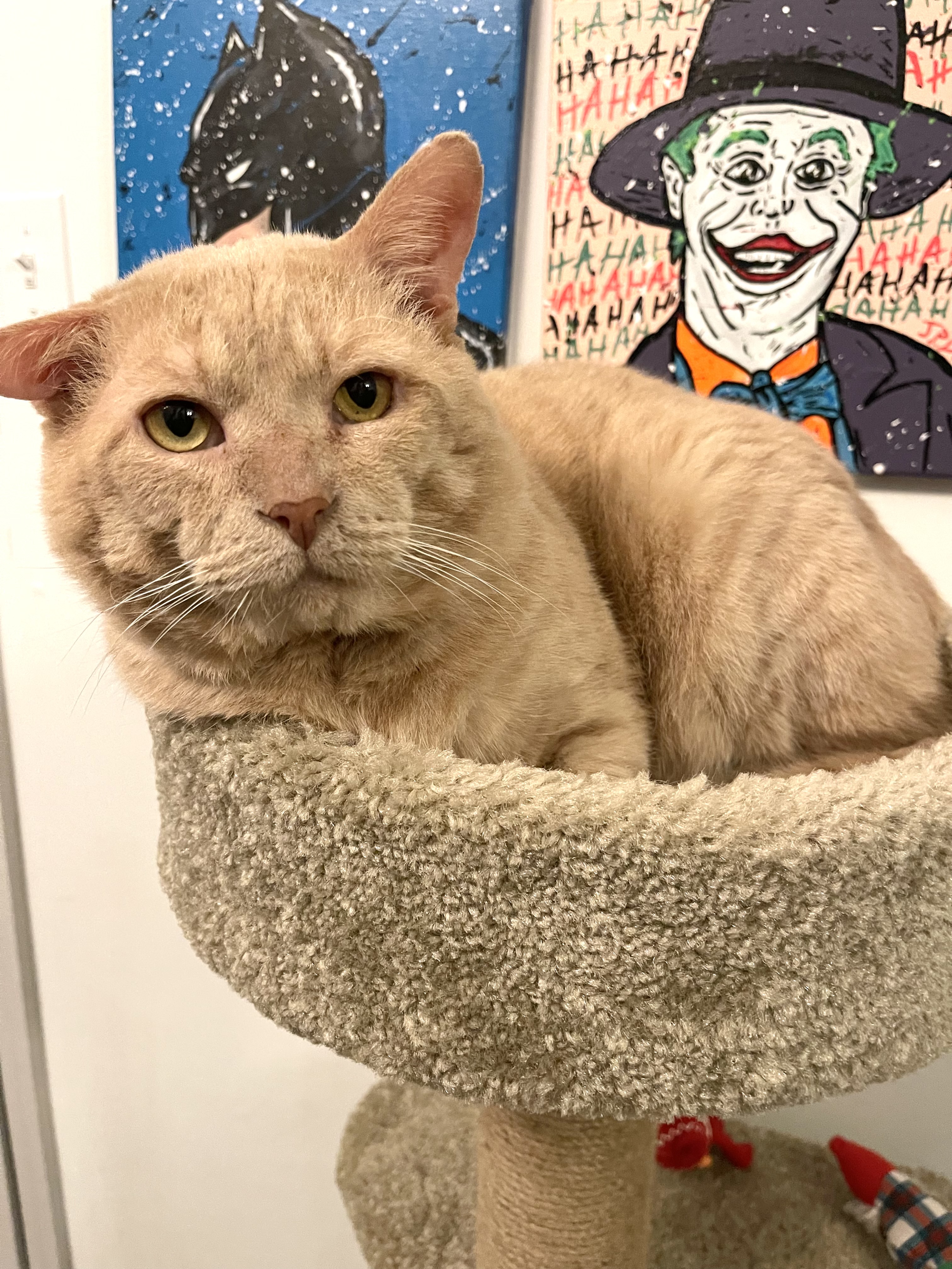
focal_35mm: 25
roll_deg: -1.5
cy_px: 634
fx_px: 917
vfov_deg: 69.4
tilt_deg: -16.5
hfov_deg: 54.9
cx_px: 476
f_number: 1.6
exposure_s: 1/30
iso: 500
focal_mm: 5.1
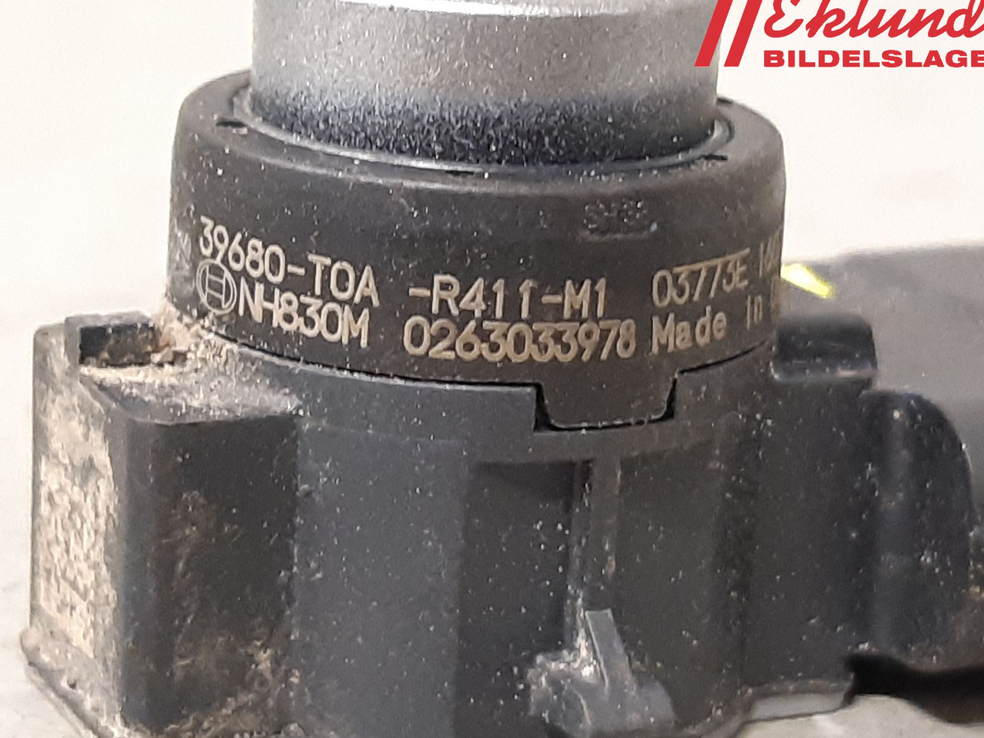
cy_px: 377
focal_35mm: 28
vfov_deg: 49.7
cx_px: 482
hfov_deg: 63.4
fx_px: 796
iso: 250
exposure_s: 1/25
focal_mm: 3.93
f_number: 1.7
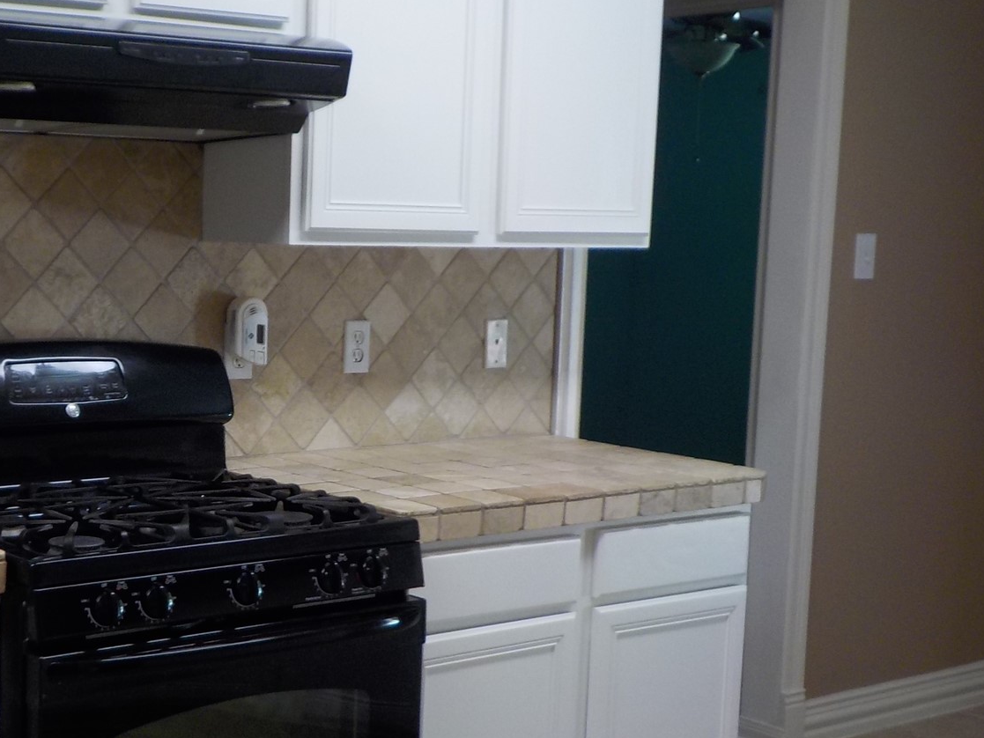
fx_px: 1564
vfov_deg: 26.6
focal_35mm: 55
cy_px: 403
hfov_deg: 34.0
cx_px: 206
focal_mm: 4.1
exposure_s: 1/30
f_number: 3.3
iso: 125
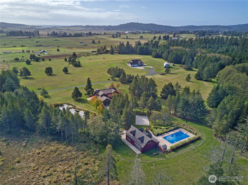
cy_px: 92
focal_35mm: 26
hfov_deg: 67.3
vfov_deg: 53.0
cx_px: 124
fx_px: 186
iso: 100
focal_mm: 4.73
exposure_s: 1/220
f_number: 2.2
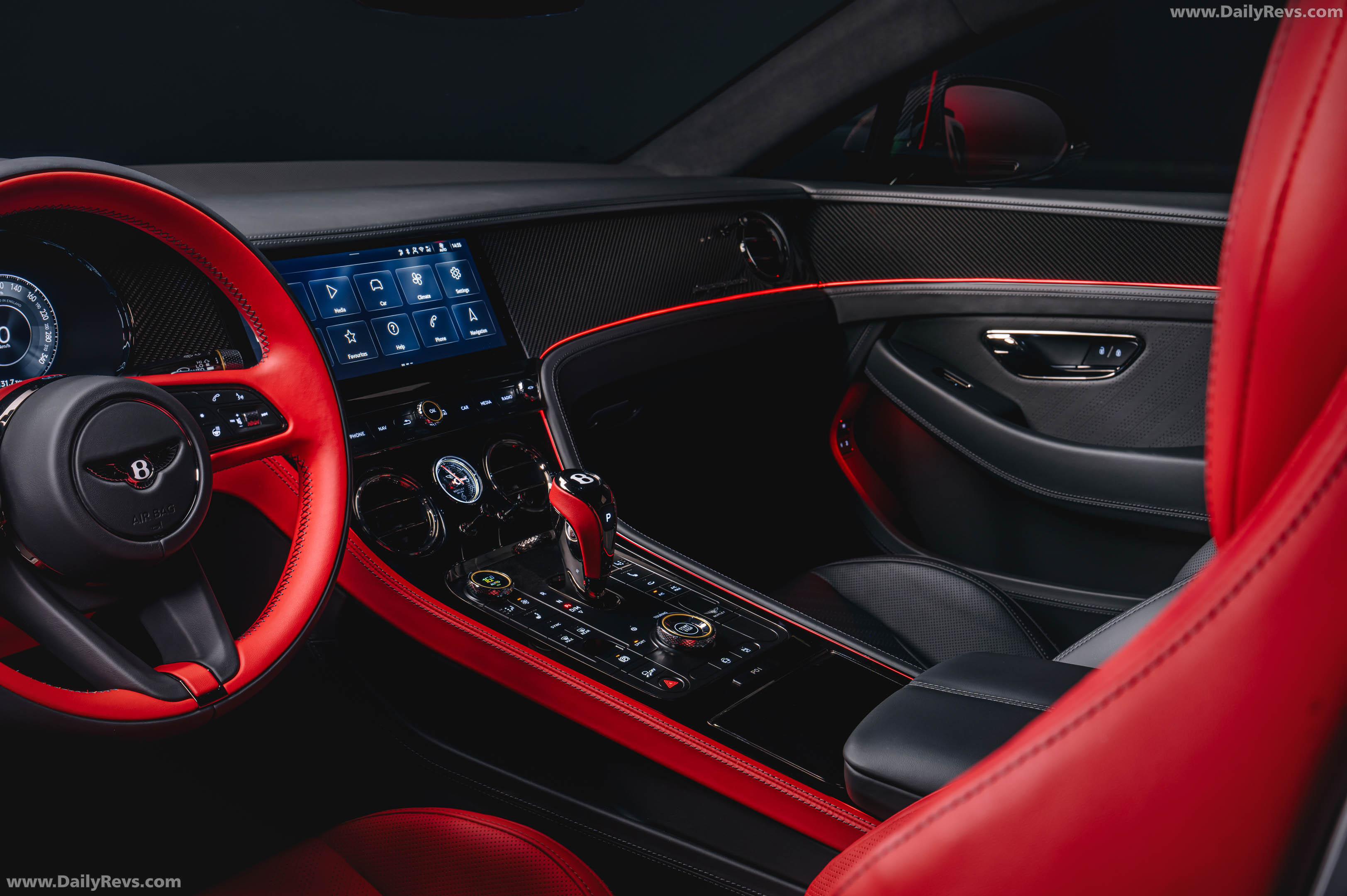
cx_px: 674
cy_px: 448
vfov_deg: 31.1
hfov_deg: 45.5
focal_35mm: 43
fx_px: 1608
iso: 100
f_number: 9
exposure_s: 6
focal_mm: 43
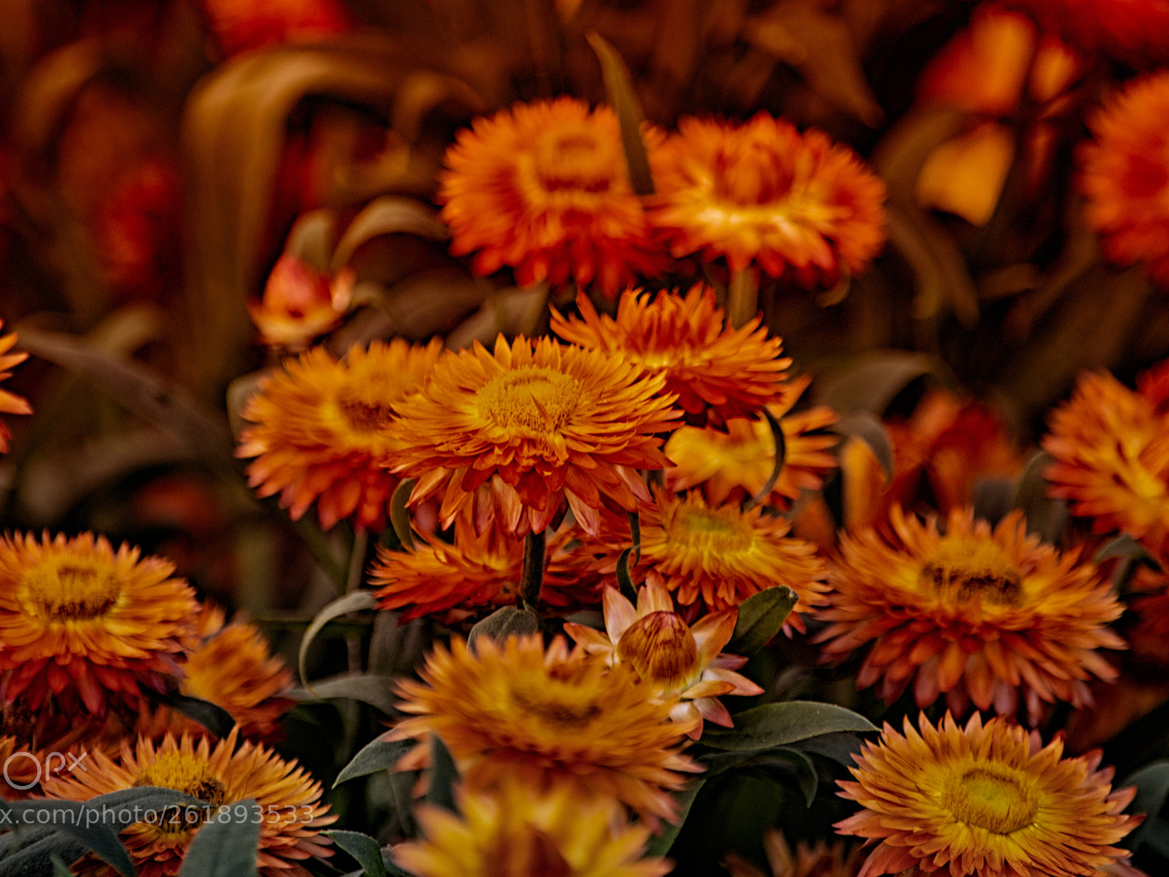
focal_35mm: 391
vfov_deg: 3.8
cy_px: 439
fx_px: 13204
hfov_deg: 5.1
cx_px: 542
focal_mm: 240
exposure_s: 1/125
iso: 200
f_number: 5.3
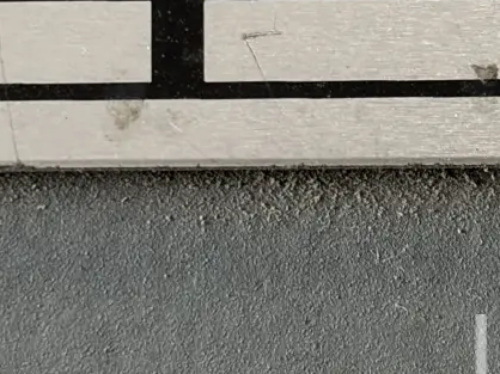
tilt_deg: -35.6
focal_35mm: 239
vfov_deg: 6.1
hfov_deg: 8.3
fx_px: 3450
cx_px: 286
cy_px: -196
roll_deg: -0.3
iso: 50
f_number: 1.6
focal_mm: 5.96
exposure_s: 1/50
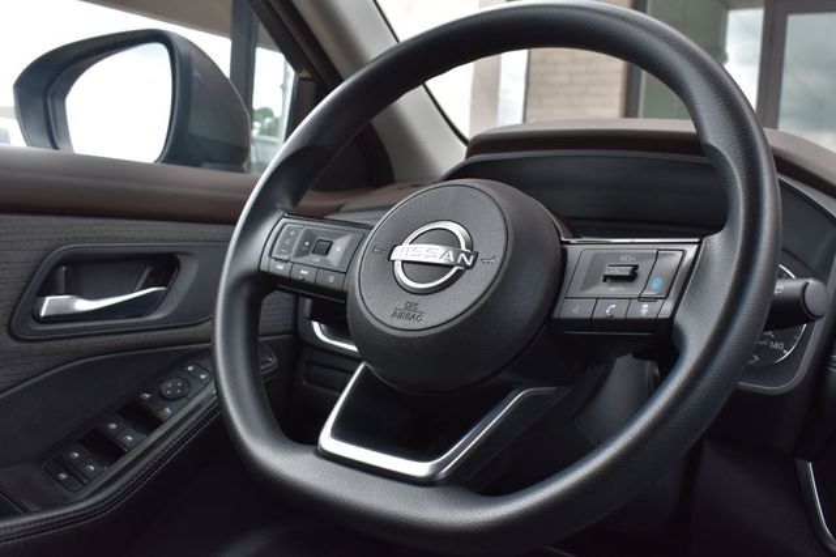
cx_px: 418
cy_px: 278
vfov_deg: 36.8
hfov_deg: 53.2
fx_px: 836
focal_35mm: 36
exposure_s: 1/125
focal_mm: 24
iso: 400
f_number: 9
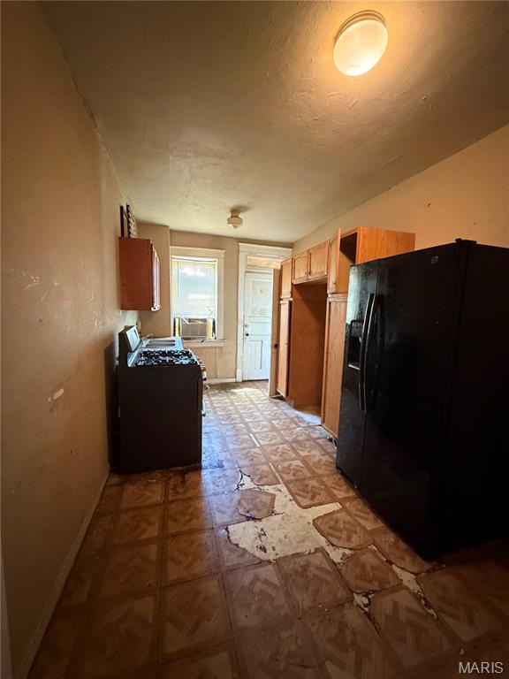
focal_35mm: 14
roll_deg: -1.5
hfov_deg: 85.7
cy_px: 340
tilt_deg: -5.5
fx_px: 274
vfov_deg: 102.1
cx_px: 254
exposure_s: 1/40
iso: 1000
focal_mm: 2.22
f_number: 2.2
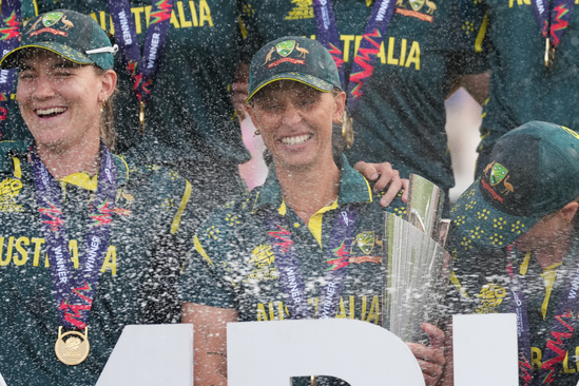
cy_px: 31
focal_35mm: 345
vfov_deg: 4.0
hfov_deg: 6.0
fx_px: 5548
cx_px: 436
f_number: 2.8
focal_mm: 185
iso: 1000
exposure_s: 1/1600
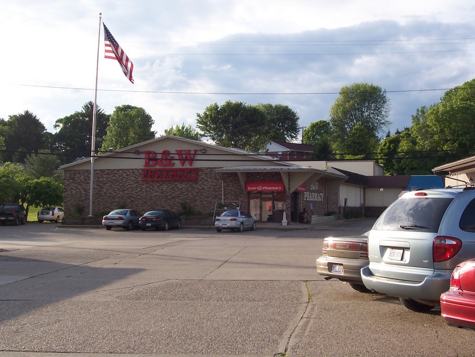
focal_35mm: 57
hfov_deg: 33.8
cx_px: 238
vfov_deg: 25.7
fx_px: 782
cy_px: 178
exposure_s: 1/180
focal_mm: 8.6
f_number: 6.7
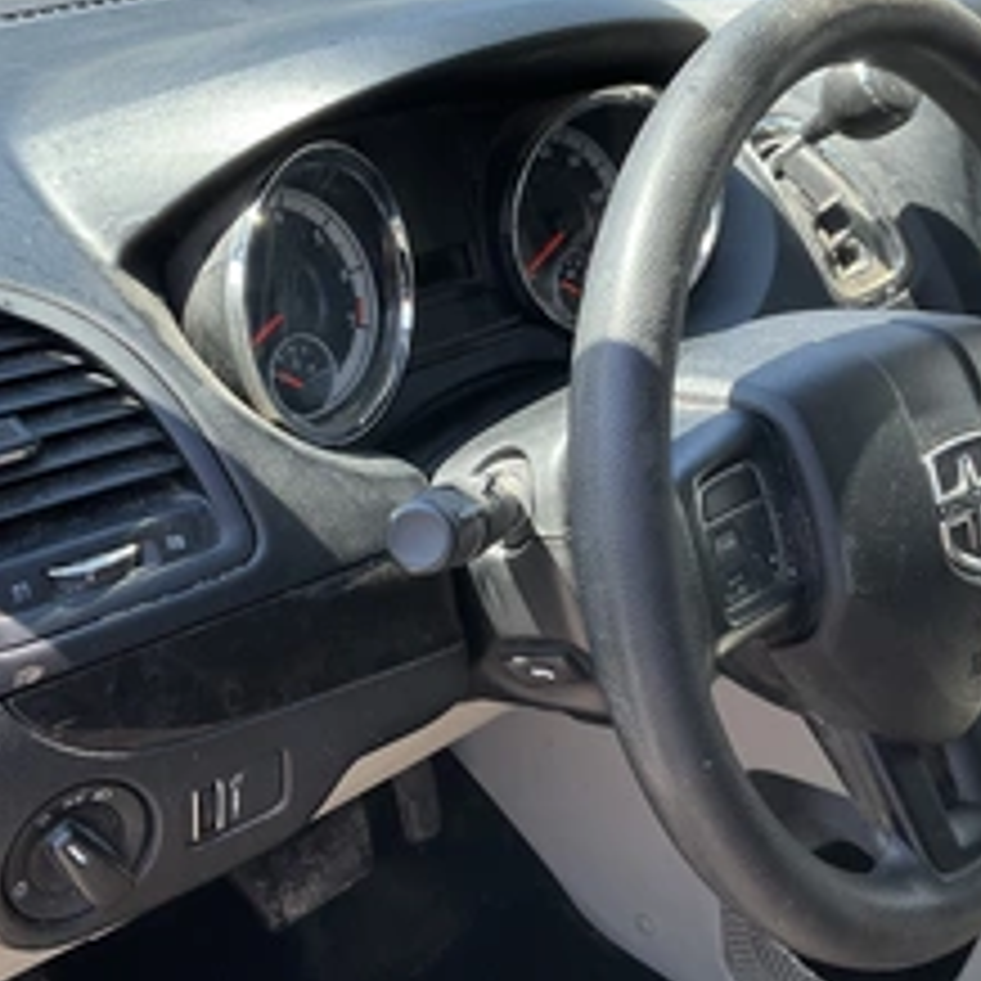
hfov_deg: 36.1
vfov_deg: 36.0
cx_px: 500
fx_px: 1507
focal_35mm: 47
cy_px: 414
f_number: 1.8
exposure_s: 1/183
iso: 25
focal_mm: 3
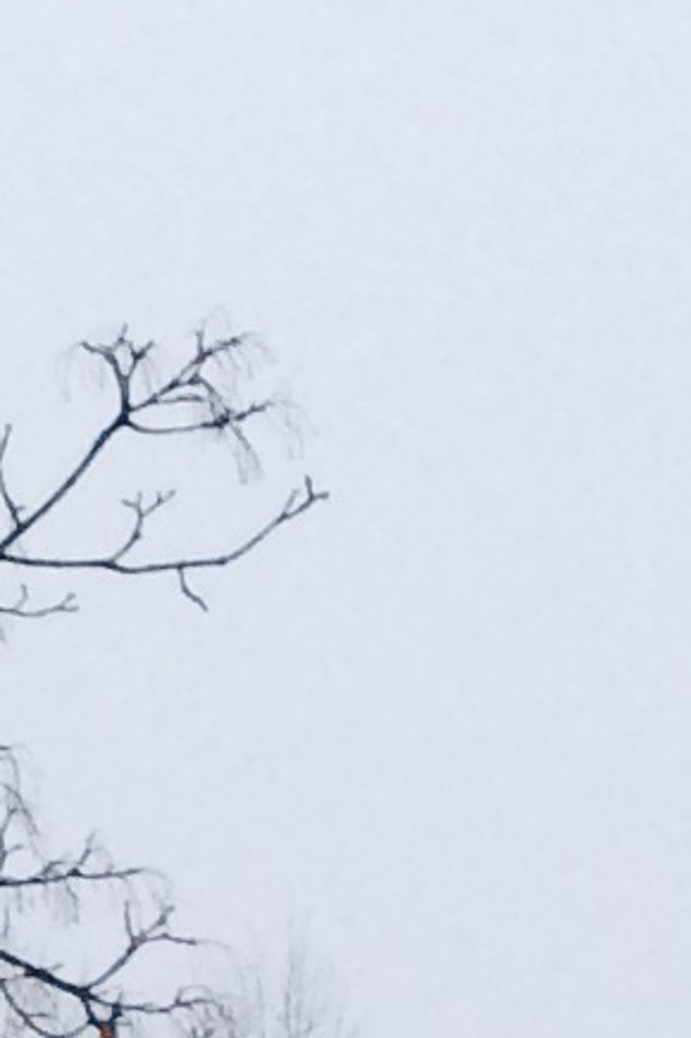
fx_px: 6517
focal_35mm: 226
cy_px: 2107
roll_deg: +0.6
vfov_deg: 8.6
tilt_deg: +7.1
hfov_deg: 5.5
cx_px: -1849
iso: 160
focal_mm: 4.15
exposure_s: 1/33
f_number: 2.2
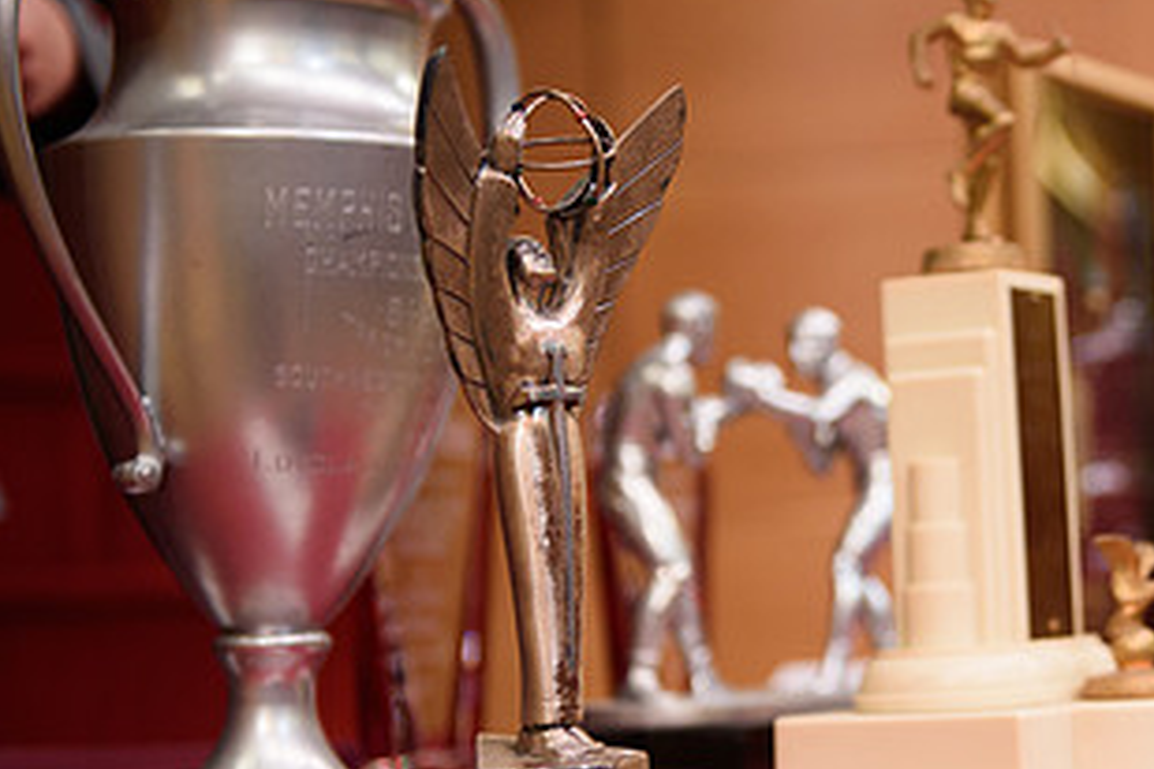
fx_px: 2885
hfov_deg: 22.1
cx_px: 1049
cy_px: 368
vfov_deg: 15.2
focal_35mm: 90
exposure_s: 1/125
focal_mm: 48
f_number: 2.8
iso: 640
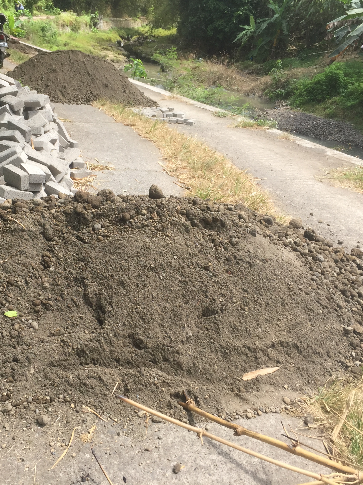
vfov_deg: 47.9
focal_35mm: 39
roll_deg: -5.3
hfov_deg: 36.7
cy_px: 241
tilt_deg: -19.6
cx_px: 151
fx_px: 545
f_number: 2.2
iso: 32
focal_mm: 4.15
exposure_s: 1/920
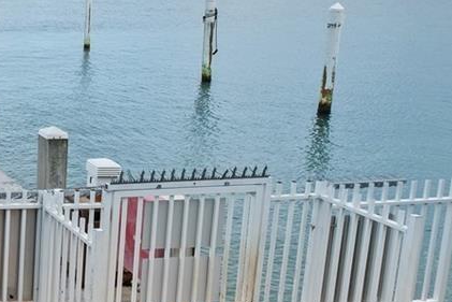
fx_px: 716
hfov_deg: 27.7
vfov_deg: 23.8
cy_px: 125
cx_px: -167
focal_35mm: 57
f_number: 8
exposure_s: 1/250
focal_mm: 10
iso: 500
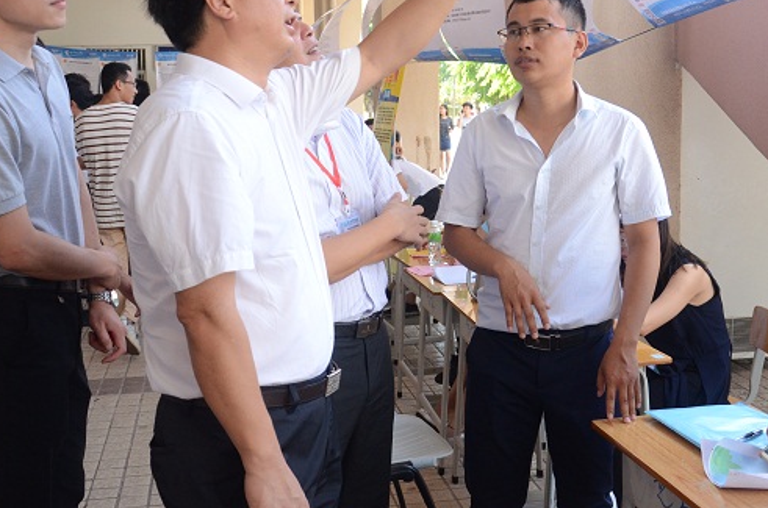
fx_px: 1000
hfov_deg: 41.7
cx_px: 476
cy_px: 207
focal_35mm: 47
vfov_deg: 28.5
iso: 1400
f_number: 5.6
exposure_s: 1/320
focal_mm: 22
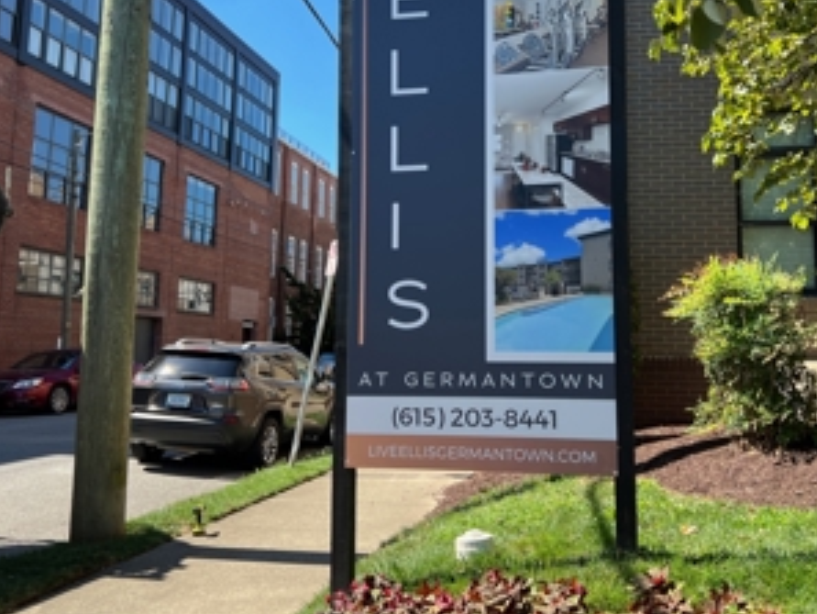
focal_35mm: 35
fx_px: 826
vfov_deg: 40.5
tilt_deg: +8.6
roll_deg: +0.0
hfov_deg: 52.4
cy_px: 242
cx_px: 468
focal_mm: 5.7
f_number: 1.5
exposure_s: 1/1395
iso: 50
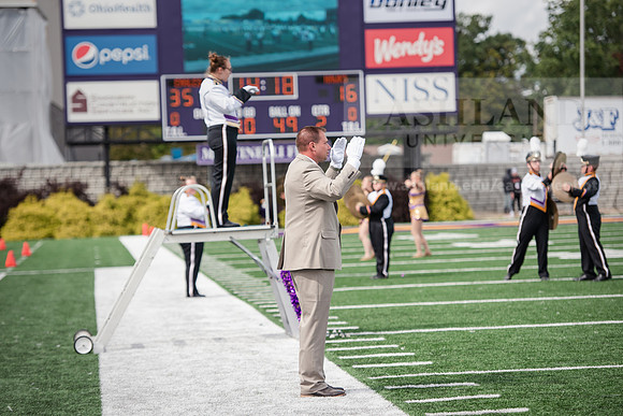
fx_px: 2164
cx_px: 312
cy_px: 208
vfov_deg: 11.0
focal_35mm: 125
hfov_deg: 16.4
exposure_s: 1/1250
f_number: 3.5
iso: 160
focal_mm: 125
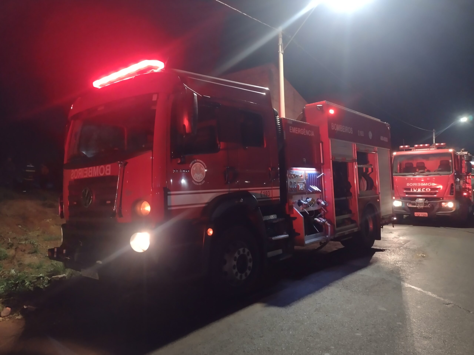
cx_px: 237
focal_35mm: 27
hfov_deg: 65.3
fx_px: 370
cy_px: 178
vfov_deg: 51.4
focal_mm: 4.71
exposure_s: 1/20
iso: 738
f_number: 1.7
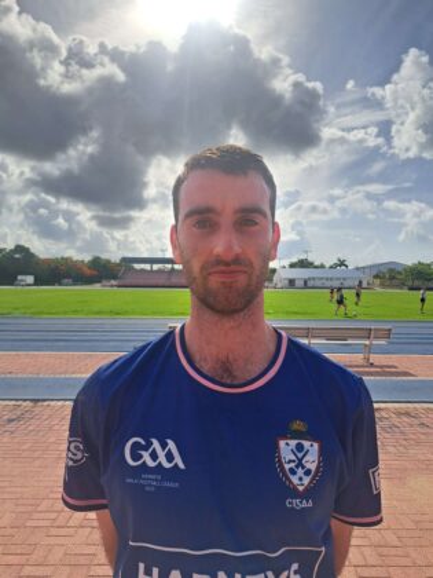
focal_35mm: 24
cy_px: 289
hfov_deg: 56.8
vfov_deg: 71.6
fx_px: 400
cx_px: 216
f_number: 1.8
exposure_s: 1/1307
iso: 50
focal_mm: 5.23
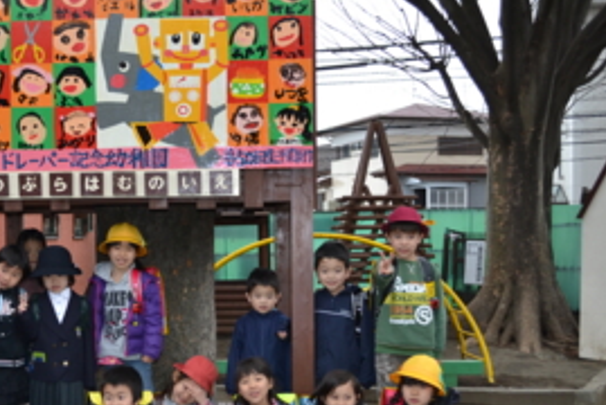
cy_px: 278
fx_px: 977
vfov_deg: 23.3
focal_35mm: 58
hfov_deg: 34.0
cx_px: 187
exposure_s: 1/125
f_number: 4.2
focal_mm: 26
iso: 160
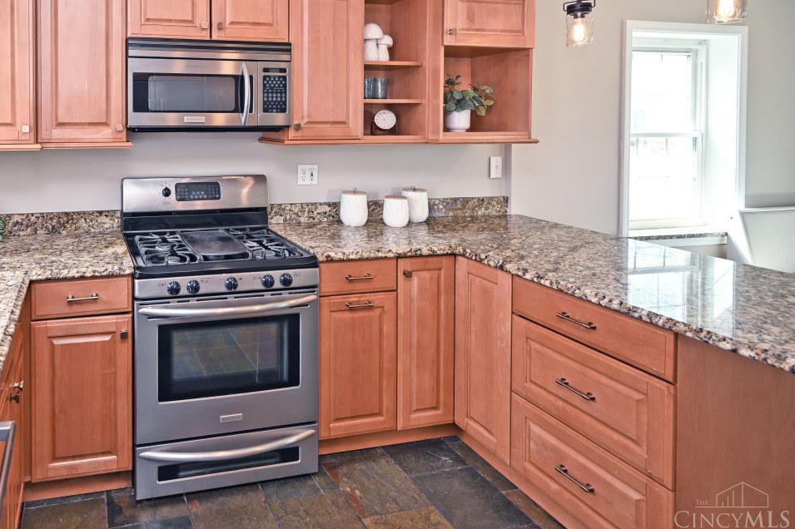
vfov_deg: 54.5
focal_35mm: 22
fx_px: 486
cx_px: 177
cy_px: 132
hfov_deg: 71.9
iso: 280
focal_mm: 14
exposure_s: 1/60
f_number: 4
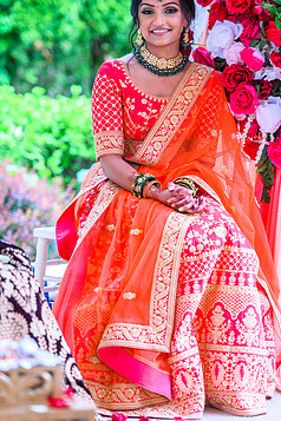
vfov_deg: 12.5
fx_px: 1920
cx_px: 157
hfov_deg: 8.4
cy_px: 195
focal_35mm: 164
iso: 640
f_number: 2.8
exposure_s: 1/800
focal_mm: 130
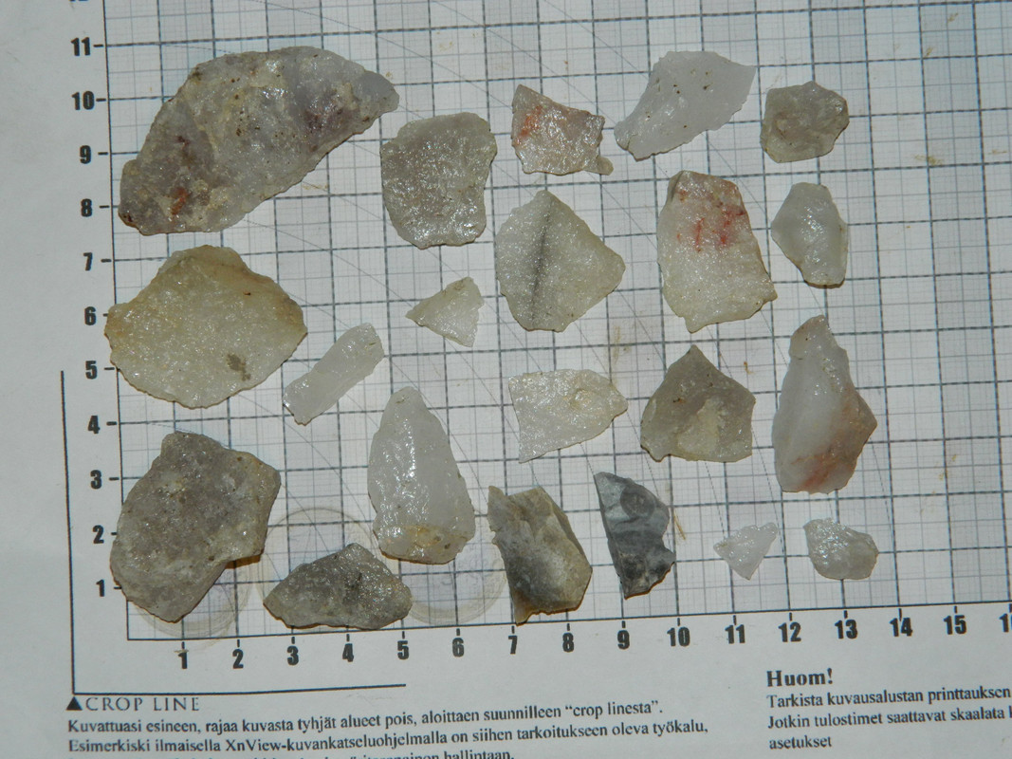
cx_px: 506
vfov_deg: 17.6
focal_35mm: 84
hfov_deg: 23.3
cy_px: 380
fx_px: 2455
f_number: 4.2
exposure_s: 1/50
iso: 200
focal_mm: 15.1
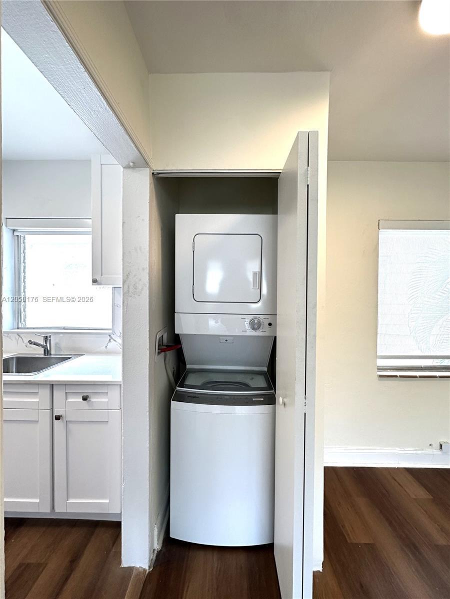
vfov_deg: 102.1
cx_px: 225
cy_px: 300
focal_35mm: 14
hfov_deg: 85.7
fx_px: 243
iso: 160
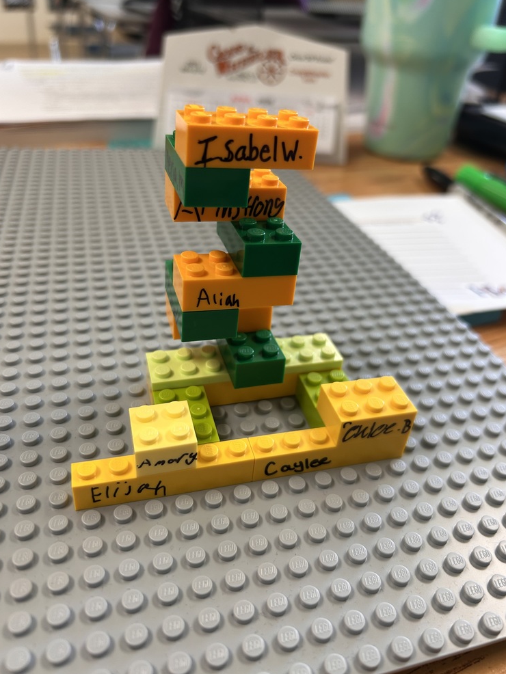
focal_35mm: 27
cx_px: 256
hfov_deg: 51.4
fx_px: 526
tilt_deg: -32.3
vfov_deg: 65.3
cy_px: 330
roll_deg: -5.4
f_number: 1.5
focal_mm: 5.7
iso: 64
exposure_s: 1/120
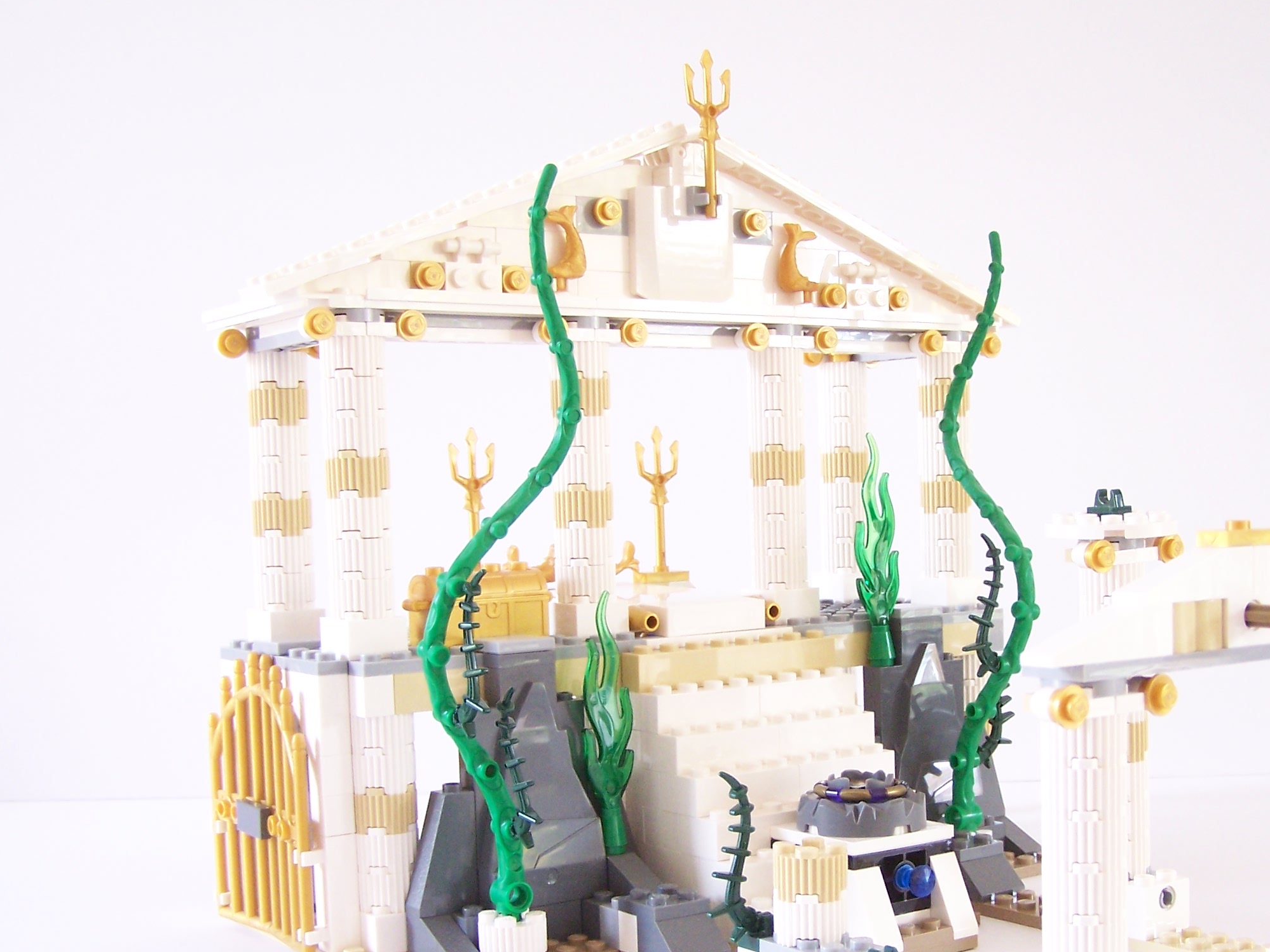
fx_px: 1798
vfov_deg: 29.6
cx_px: 817
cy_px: 590
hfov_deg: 38.6
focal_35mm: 49
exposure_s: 1/10
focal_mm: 6.3
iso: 200
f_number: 3.2
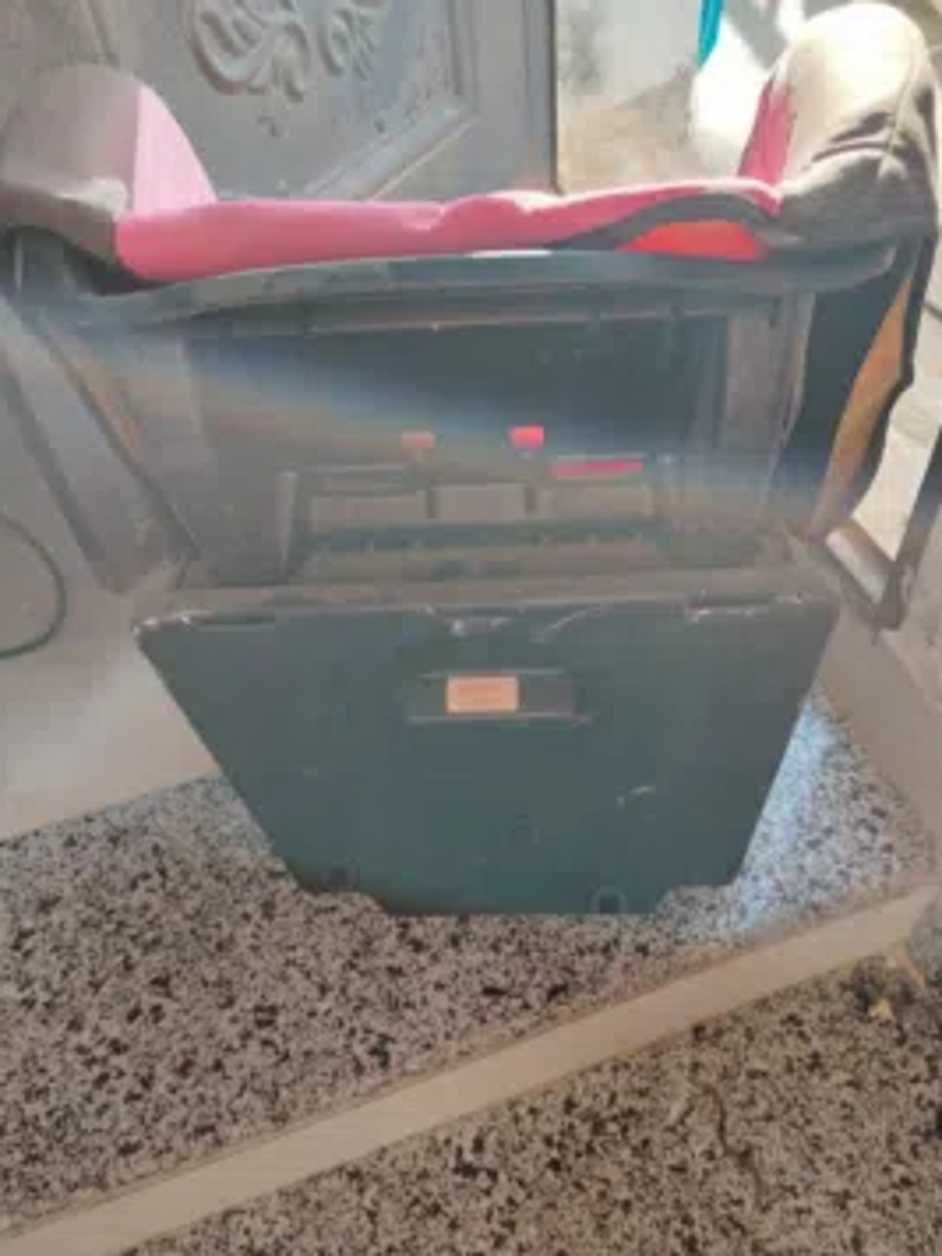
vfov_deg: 65.1
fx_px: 980
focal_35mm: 27
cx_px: 494
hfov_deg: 51.3
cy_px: 702
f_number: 1.75
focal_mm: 5.25
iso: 151
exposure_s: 1/100
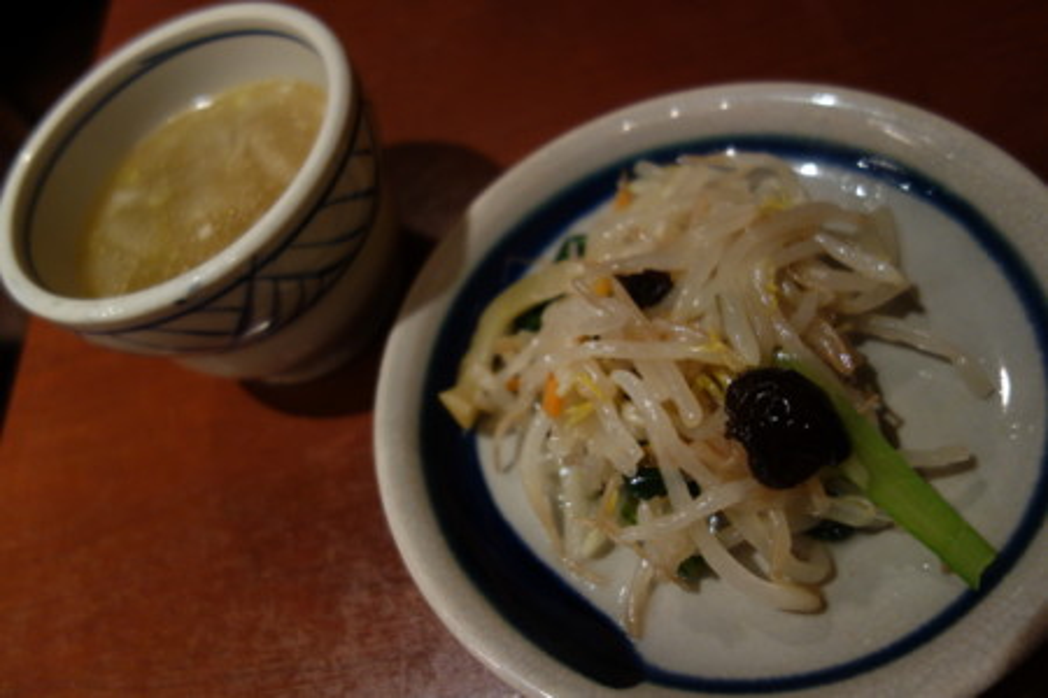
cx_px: 524
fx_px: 815
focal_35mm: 28
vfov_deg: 46.4
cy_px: 349
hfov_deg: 65.5
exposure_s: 1/30
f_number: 1.8
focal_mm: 10.4
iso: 320
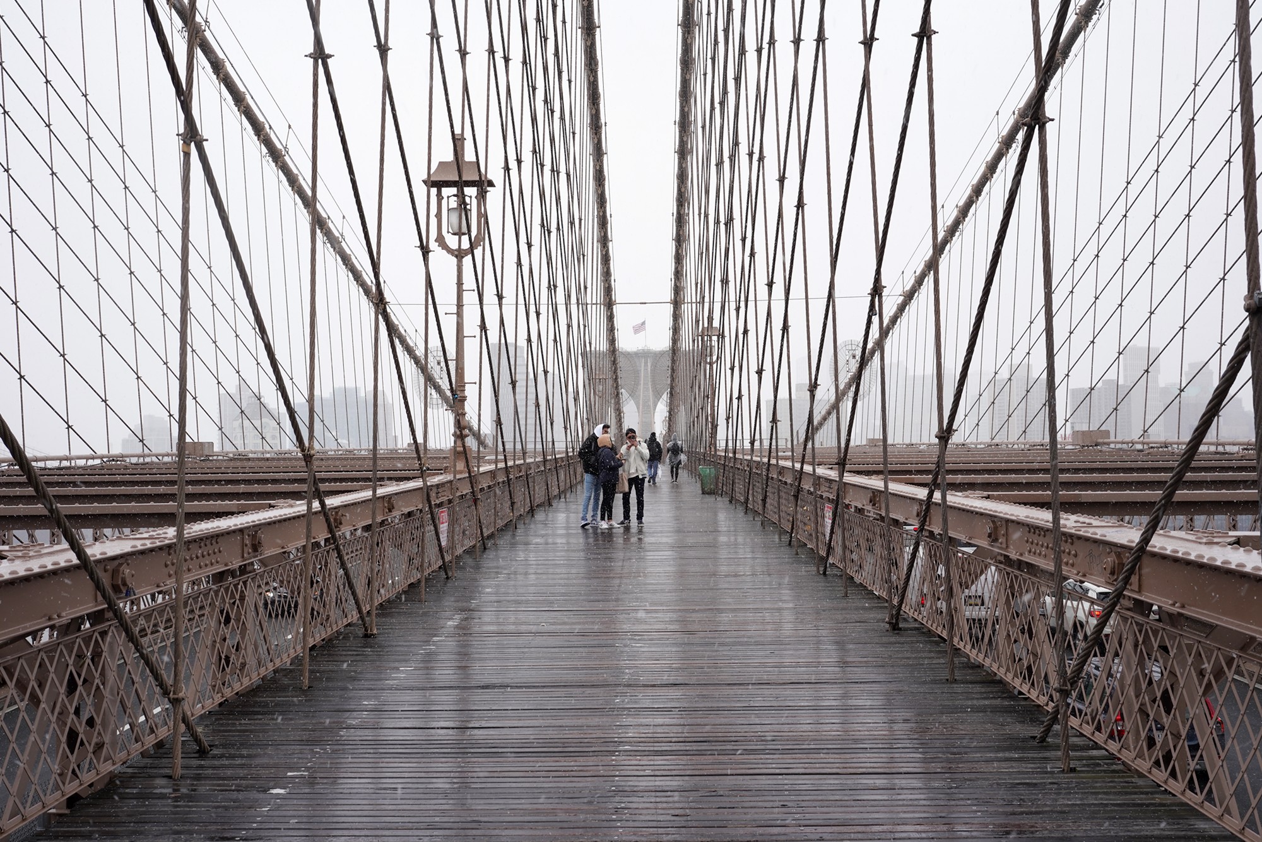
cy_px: 421
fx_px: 1297
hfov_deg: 51.9
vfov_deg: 36.0
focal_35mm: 37
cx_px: 631
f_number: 10
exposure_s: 1/125
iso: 320
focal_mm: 37
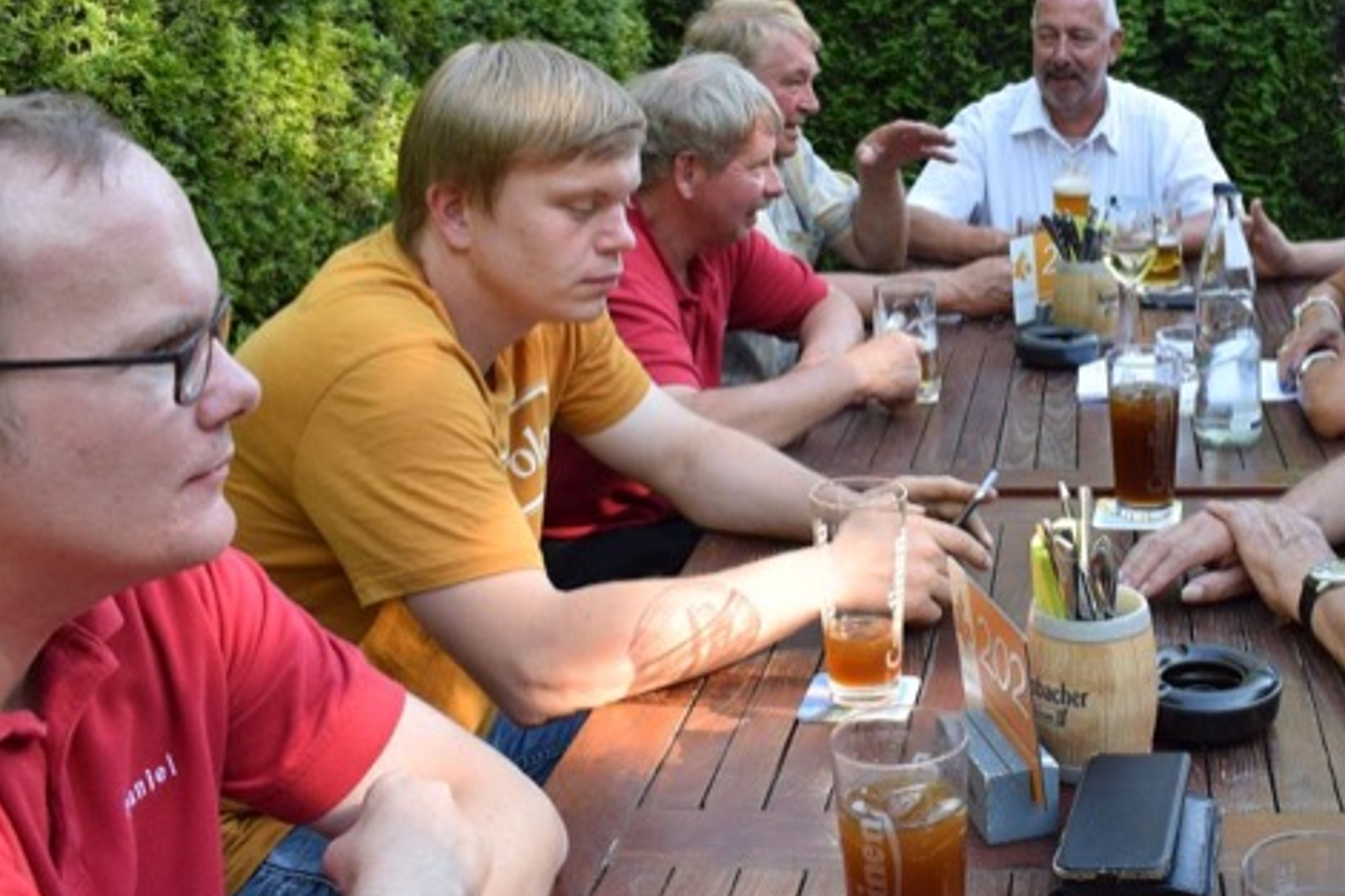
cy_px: 328
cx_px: 959
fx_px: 1718
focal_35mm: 46
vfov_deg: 29.1
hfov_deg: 41.8
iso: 400
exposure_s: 1/160
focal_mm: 18
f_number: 6.3
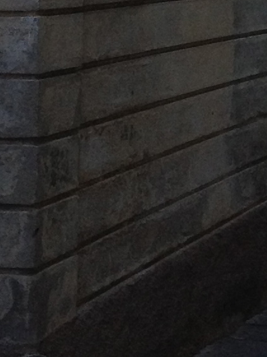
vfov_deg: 9.5
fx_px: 2098
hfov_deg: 7.1
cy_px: -127
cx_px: 512
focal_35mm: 204
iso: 100
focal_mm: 4.28
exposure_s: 1/120
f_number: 2.4
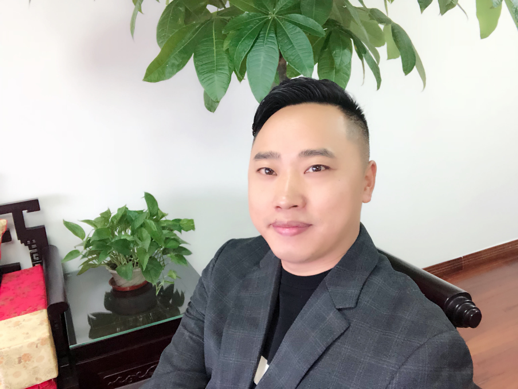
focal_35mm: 32
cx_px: 259
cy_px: 194
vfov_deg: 44.2
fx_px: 479
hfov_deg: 56.8
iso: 160
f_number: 2.2
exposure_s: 1/60
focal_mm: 2.87
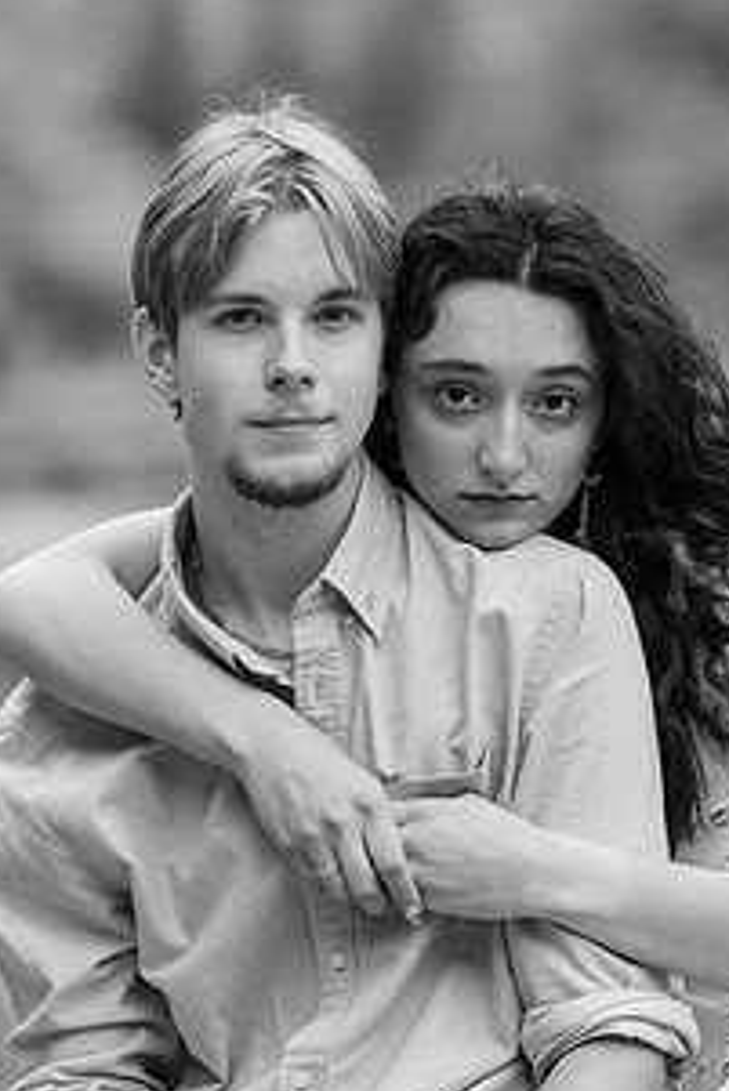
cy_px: 420
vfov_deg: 8.9
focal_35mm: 230
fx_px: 6978
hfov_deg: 6.0
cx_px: 399
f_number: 3.5
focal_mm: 154
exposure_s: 1/250
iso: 320
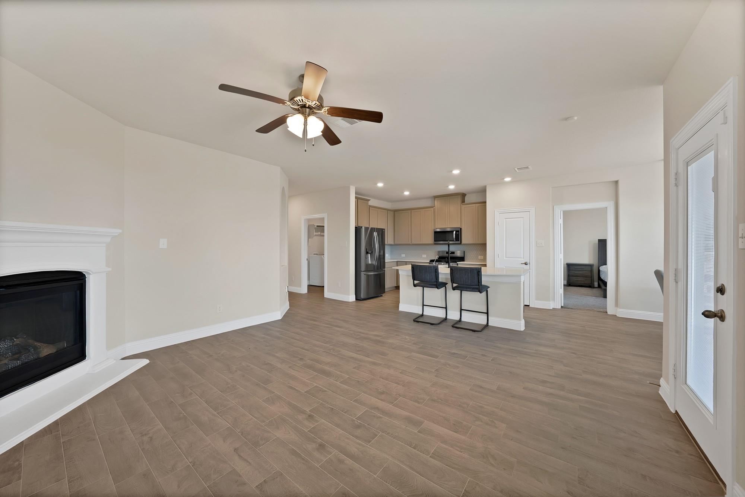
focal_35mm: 12
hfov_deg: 112.6
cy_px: 248
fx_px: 248
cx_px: 372
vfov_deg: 90.1
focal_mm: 12
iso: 640
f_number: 9
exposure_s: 1/1.67
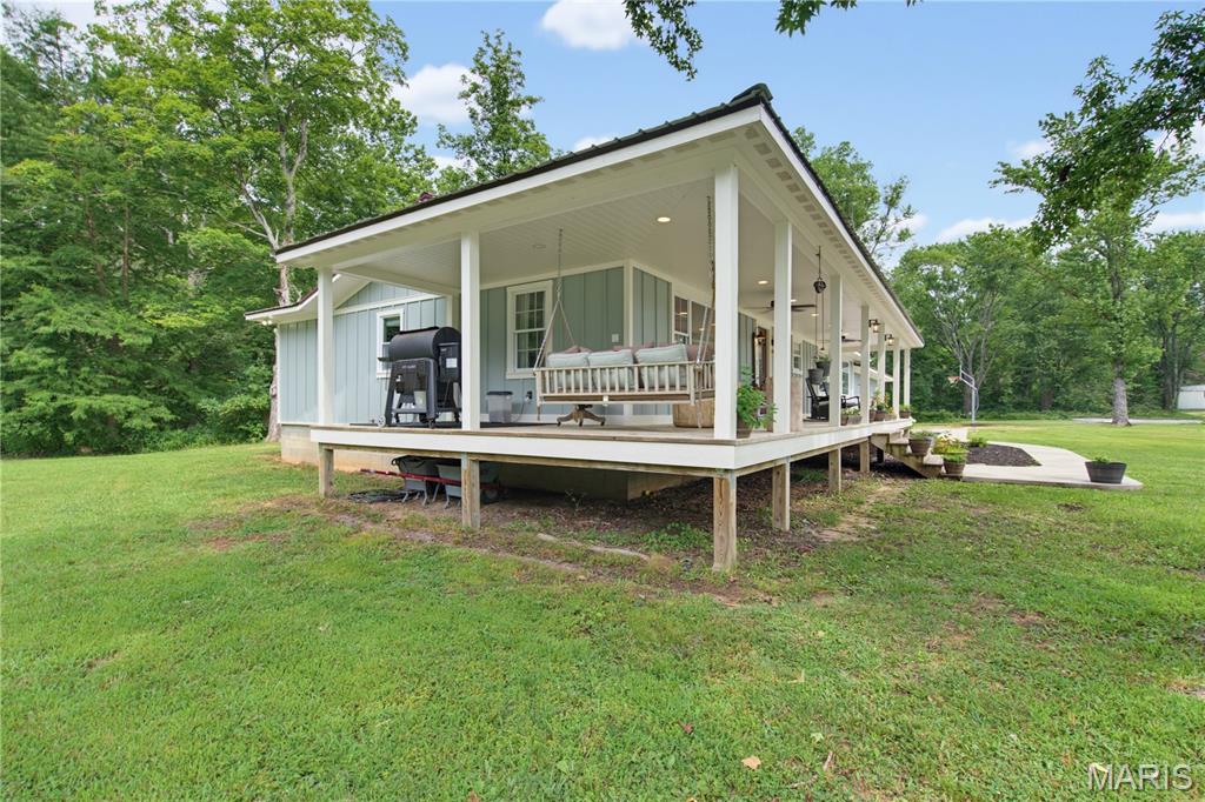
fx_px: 535
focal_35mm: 16
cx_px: 602
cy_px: 401
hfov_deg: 96.8
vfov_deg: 73.7
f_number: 6.3
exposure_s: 1/60
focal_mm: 16
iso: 200
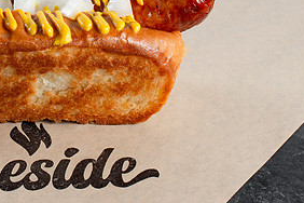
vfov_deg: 13.0
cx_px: 27
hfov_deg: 19.1
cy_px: 63
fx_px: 887
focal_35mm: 105
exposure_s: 1/60
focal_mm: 50
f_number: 13
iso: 250
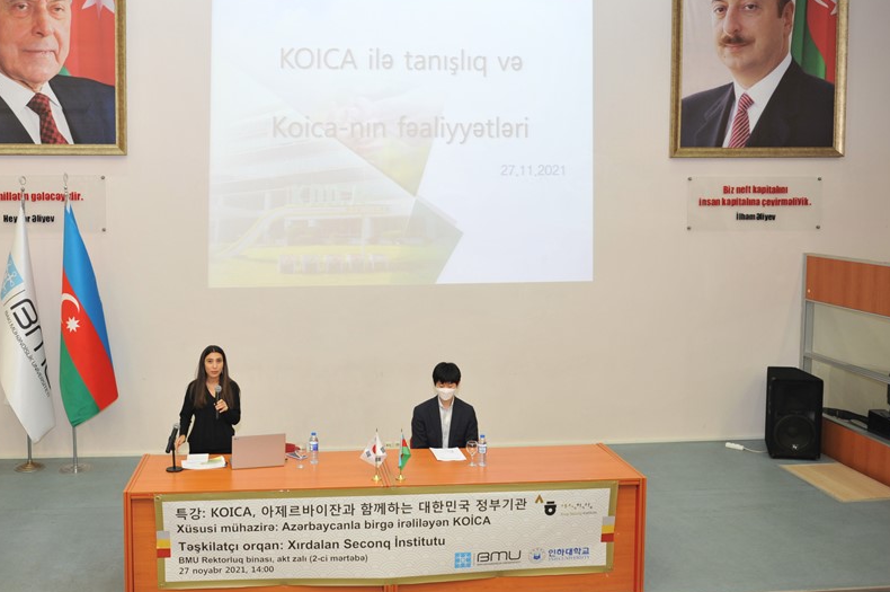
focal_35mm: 35
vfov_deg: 37.7
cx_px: 347
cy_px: 242
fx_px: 864
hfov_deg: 54.0
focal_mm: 27
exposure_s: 1/60
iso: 500
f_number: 2.8
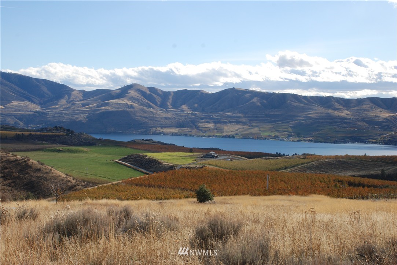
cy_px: 132
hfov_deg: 37.8
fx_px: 579
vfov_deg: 25.8
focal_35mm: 52
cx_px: 198
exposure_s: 1/200
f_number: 7.1
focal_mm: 35
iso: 200
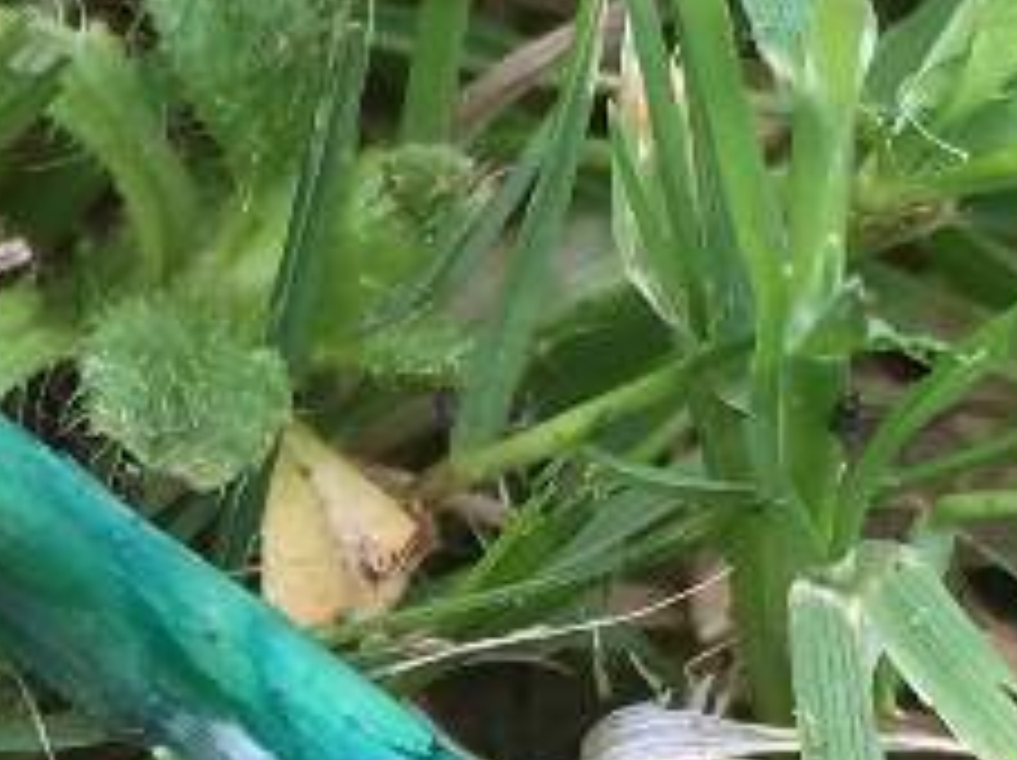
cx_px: -234
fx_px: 2260
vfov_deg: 17.9
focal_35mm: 77
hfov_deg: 23.1
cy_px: 967
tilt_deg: -82.8
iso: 25
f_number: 2.2
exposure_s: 1/221
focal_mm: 4.15
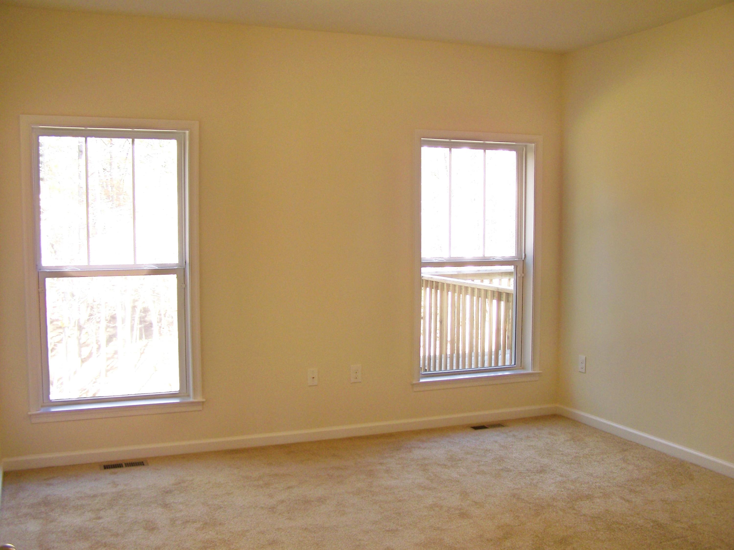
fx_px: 806
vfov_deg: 37.7
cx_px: 367
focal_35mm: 38
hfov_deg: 49.0
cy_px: 275
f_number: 2.8
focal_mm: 6.3
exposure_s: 1/20
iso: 64
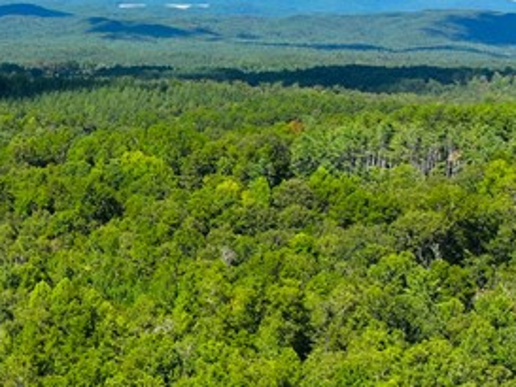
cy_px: 379
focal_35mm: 90
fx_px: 1342
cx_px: -129
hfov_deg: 20.2
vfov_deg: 16.1
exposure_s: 1/160
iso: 110
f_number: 2.8
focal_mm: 12.29
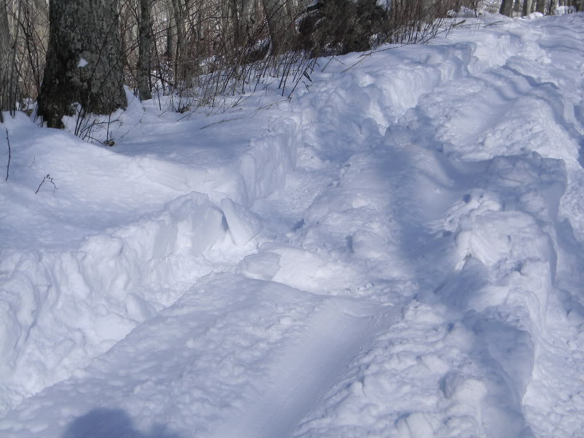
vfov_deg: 30.9
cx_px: 292
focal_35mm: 47
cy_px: 219
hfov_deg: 40.4
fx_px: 793
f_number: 7.8
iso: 80
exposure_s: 1/282
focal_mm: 8.6
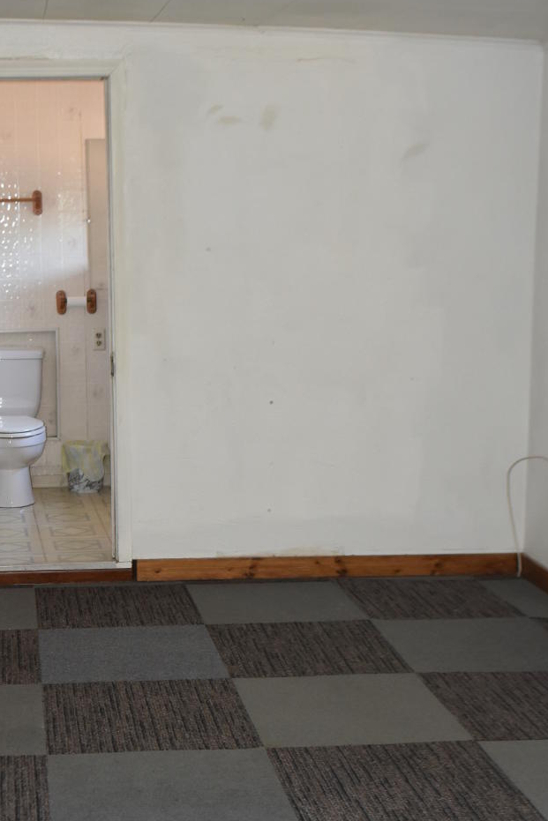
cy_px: 532
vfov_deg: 34.2
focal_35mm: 58
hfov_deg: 23.1
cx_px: 121
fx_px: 1324
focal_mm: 18
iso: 720
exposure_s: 1/60
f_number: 3.5
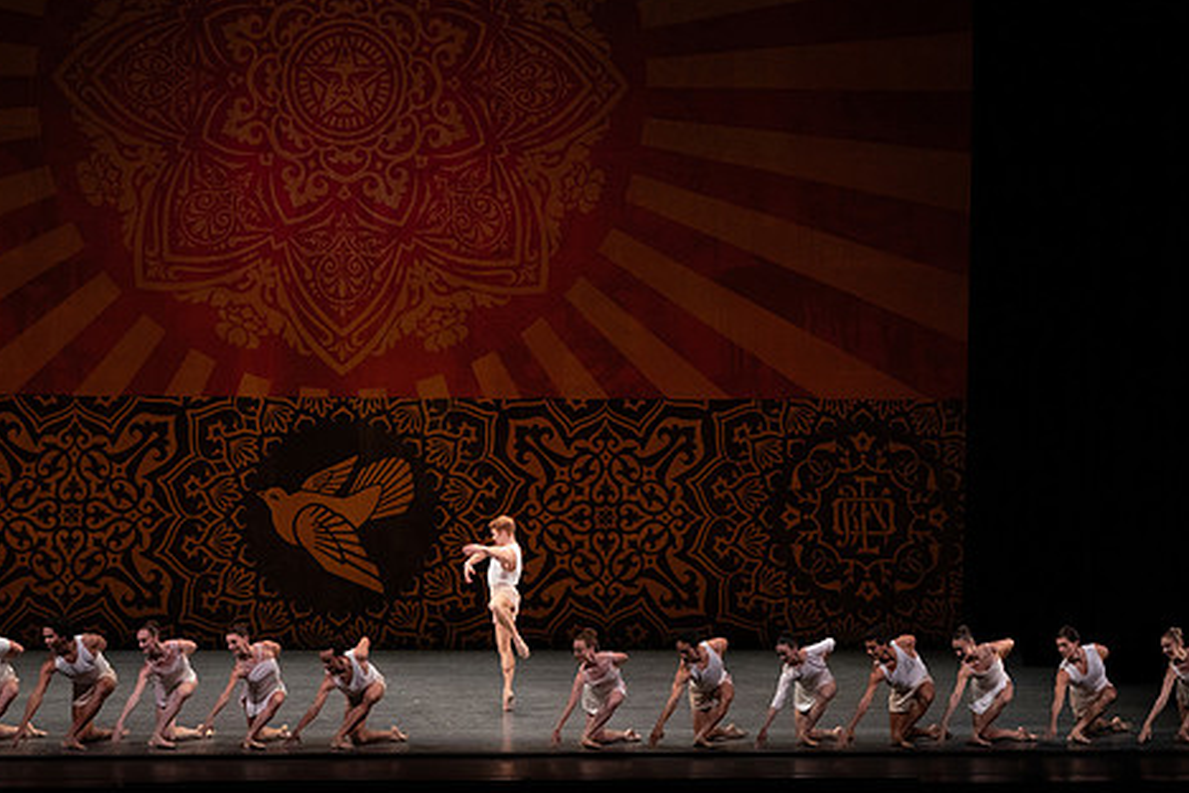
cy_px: 352
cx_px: 475
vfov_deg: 11.1
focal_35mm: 124
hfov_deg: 16.5
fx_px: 4095
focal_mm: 100
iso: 5000
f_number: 10
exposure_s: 1/400
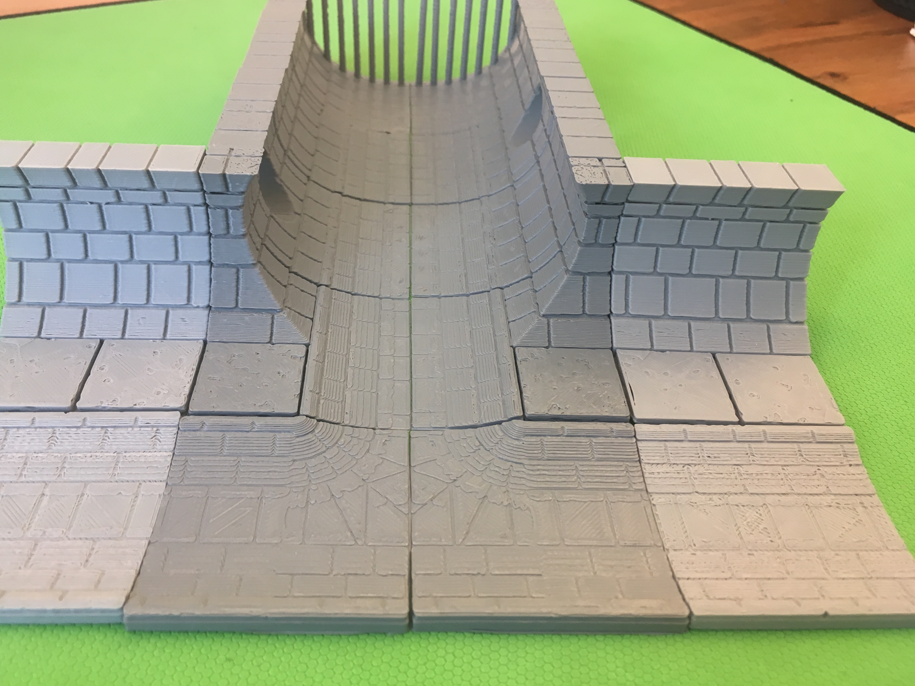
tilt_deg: -35.4
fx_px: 819
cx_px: 427
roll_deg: -2.7
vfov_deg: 45.4
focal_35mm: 31
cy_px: 320
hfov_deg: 58.3
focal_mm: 4.15
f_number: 2.2
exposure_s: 1/33
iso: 80
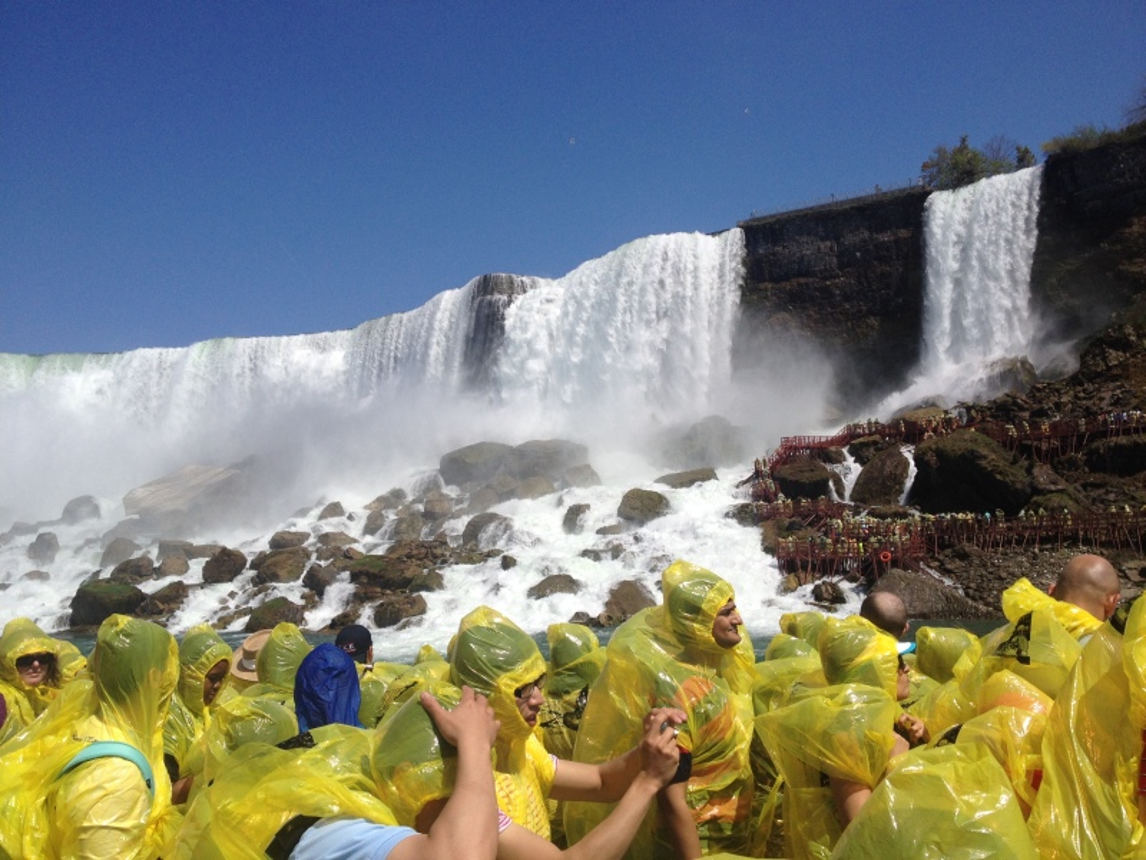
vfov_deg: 40.7
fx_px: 1159
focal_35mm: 35
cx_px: 573
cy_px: 430
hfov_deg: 52.6
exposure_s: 1/3690
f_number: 2.4
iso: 50
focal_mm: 4.28
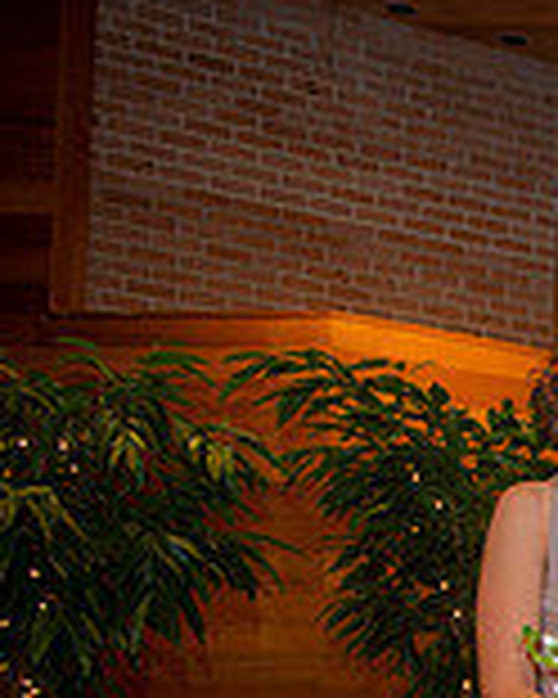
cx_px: 1292
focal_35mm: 109
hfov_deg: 11.8
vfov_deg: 16.8
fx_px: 2250
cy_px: 865
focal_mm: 31
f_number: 4
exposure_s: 1/160
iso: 640
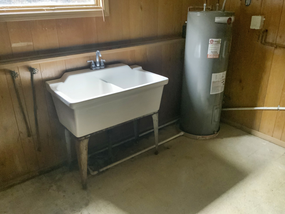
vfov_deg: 46.8
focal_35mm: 30
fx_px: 247
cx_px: 142
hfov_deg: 60.0
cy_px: 107
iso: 500
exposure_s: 1/30
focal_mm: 3
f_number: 1.8
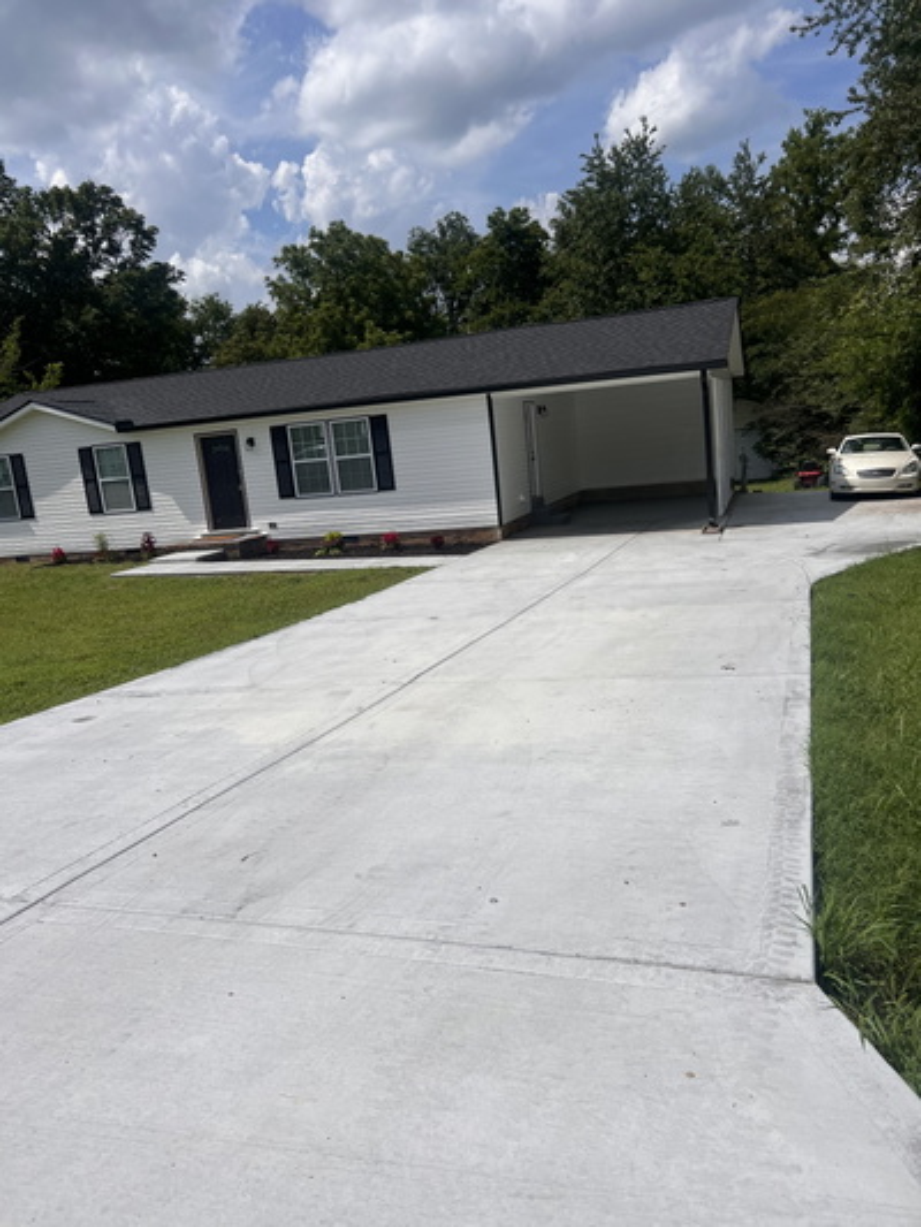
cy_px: 614
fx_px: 922
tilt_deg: -9.0
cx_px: 460
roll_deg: +6.1
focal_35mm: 26
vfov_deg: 67.3
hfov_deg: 53.1
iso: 50
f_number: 1.5
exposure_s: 1/11364
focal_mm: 5.7
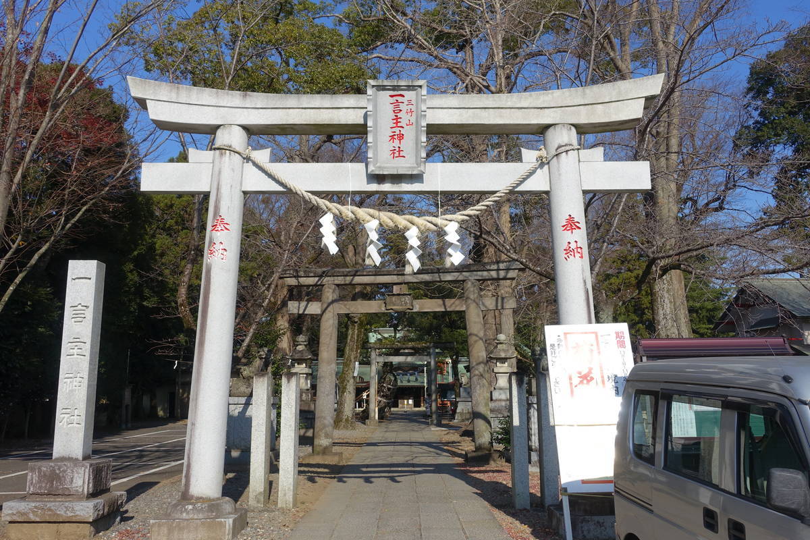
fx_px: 720
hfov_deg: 58.7
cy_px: 270
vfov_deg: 41.1
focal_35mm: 32
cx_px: 405
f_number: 5.6
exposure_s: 1/640
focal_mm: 11.81
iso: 125
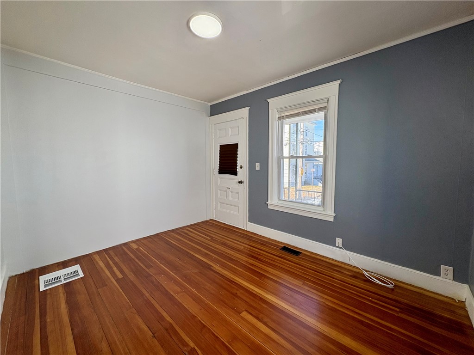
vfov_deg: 85.7
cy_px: 178
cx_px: 237
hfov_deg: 102.1
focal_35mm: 14
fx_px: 192
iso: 64
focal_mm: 2.22
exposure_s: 1/188
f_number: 2.2
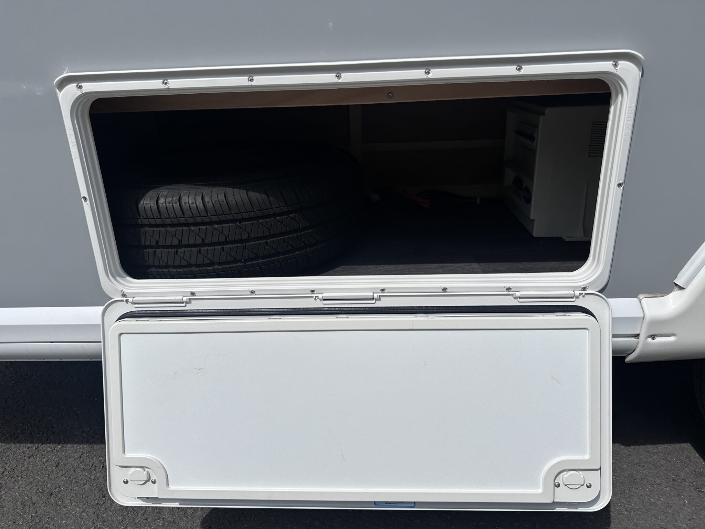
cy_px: 264
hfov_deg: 71.6
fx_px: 489
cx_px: 352
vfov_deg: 56.8
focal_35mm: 24
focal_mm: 6.86
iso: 80
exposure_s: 1/10753
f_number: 1.78
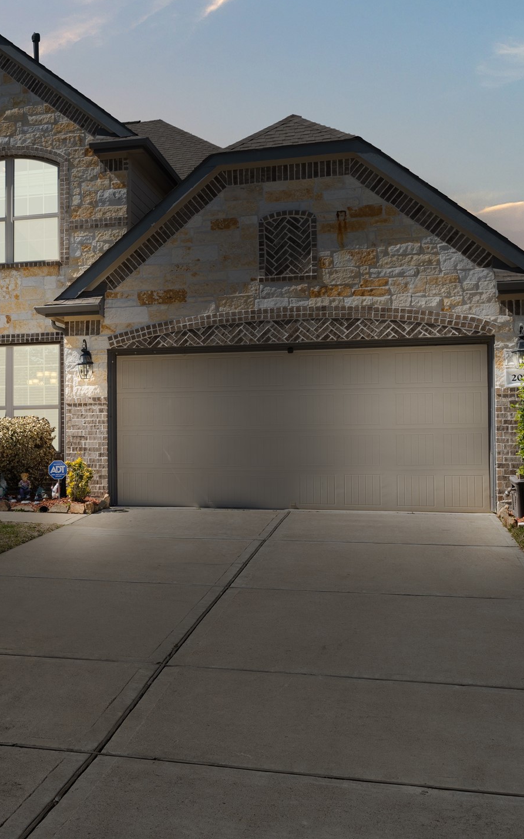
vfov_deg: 44.4
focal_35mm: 45
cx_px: -4
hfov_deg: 27.0
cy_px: 414
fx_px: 1028
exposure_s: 1/320
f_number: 9
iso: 200
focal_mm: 29
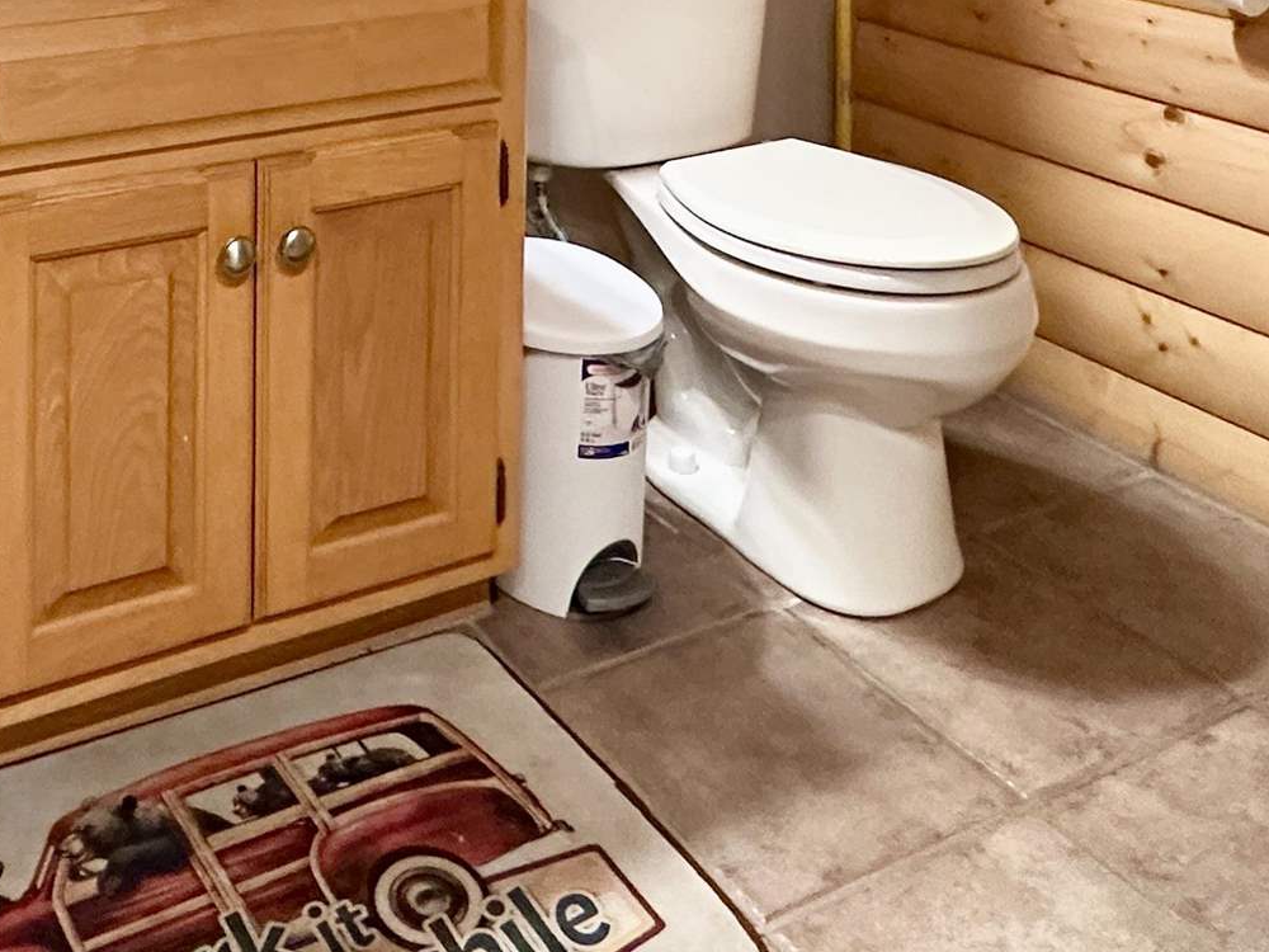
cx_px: 255
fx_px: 1576
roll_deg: -0.5
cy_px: -307
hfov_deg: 41.9
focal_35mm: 43
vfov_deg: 27.6
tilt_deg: -1.3
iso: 250
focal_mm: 2.22
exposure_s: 1/60
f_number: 2.2
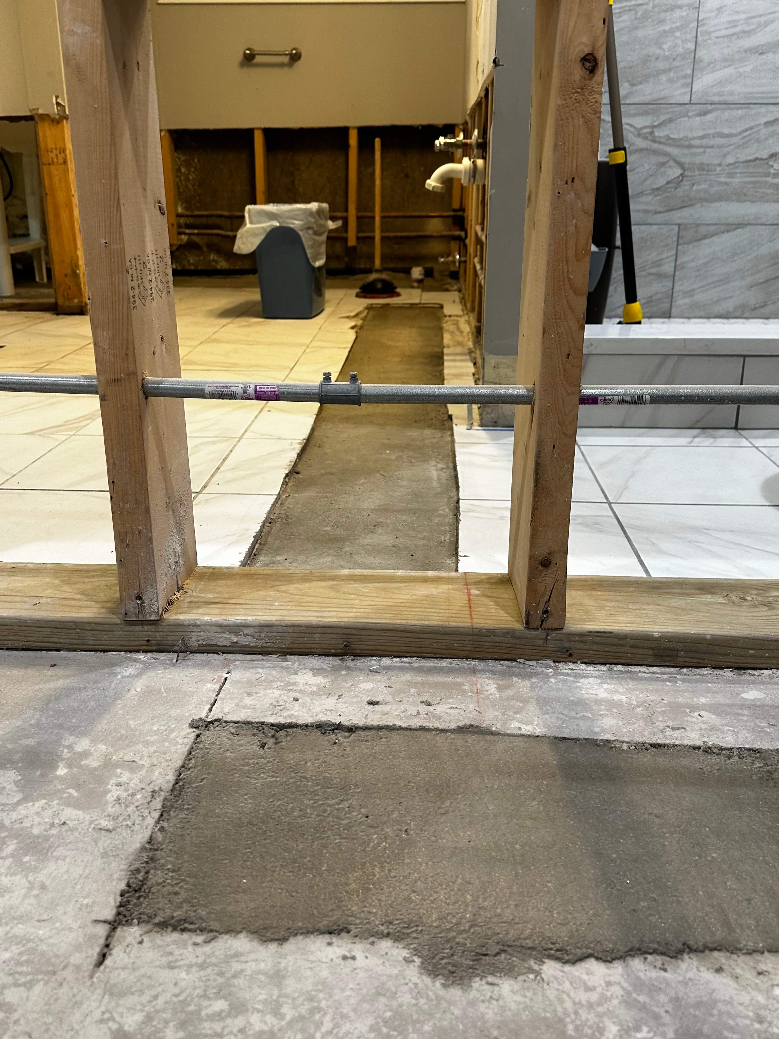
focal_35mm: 30
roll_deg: +0.6
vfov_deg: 59.9
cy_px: 481
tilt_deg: -19.3
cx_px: 402
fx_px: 900
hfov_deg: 46.8
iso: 125
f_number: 1.78
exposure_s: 1/60
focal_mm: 6.86
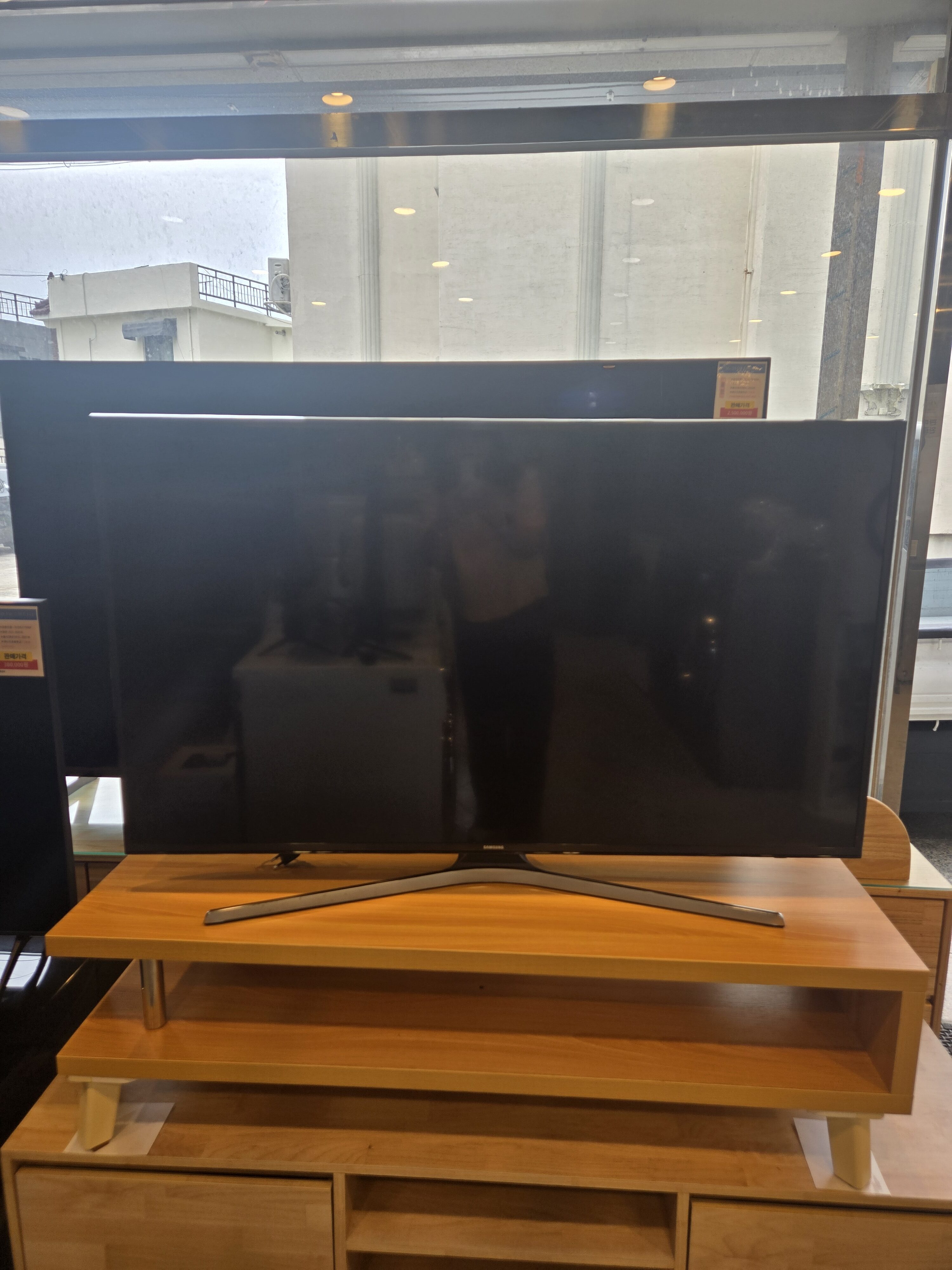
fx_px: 843
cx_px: 476
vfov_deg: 73.9
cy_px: 635
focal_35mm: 23
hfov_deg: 58.9
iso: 40
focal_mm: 5.4
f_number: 1.8
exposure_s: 1/120
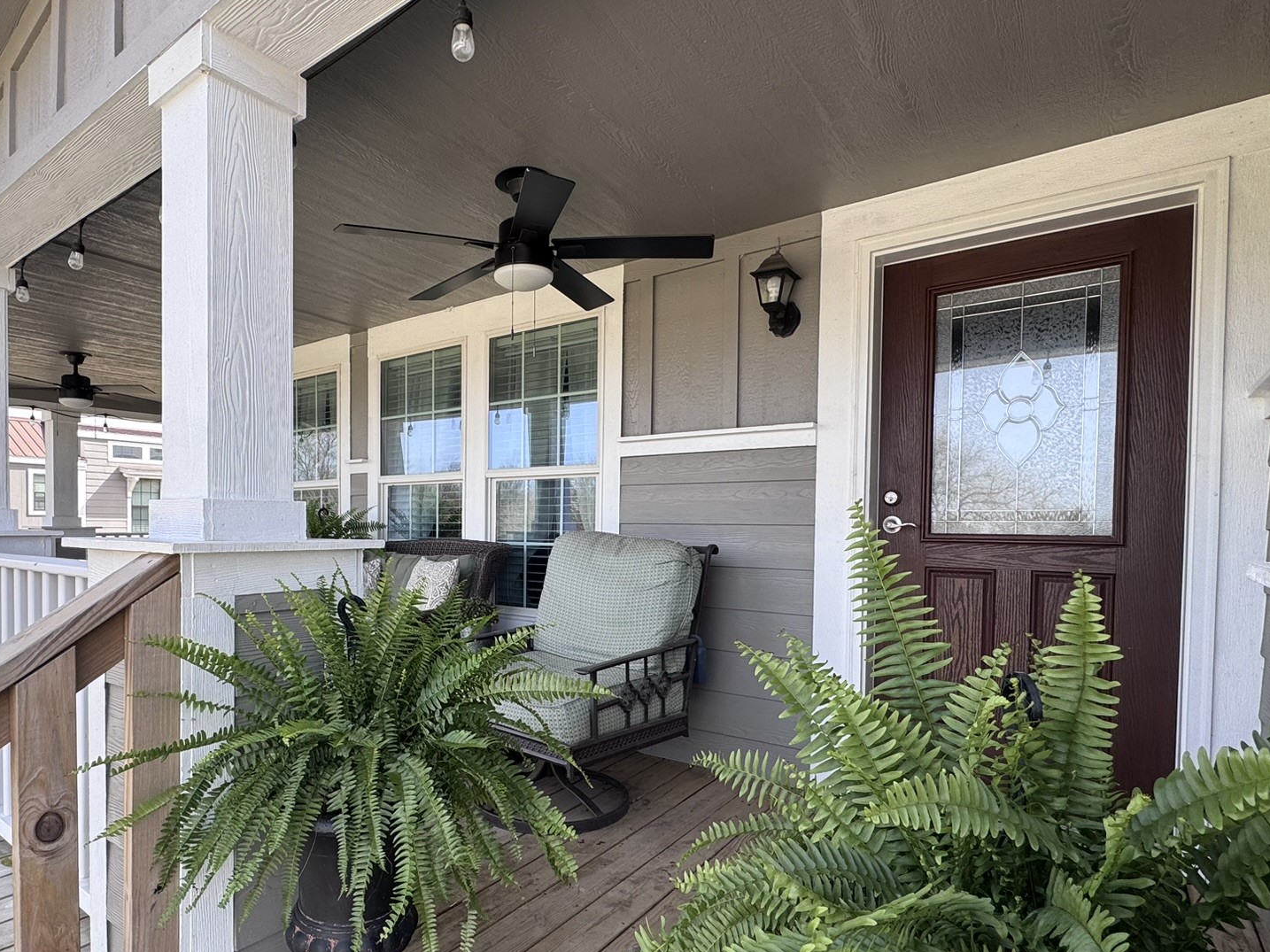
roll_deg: +0.4
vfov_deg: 65.6
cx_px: 530
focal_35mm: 20
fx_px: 734
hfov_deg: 81.1
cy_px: 546
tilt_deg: -2.0
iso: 40
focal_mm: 2.22
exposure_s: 1/320
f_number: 2.2
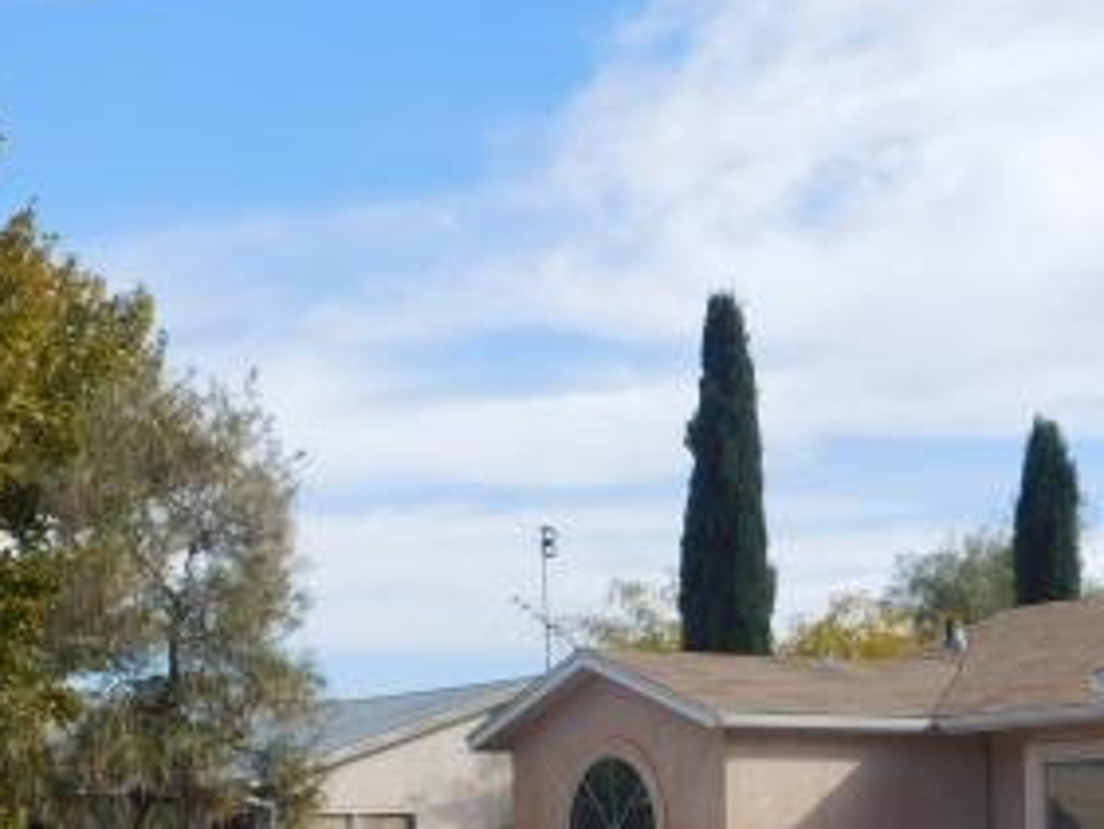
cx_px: 735
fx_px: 2616
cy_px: 798
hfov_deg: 23.7
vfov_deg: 17.6
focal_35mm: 82
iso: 125
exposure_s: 1/1000
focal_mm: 6.3
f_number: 3.5
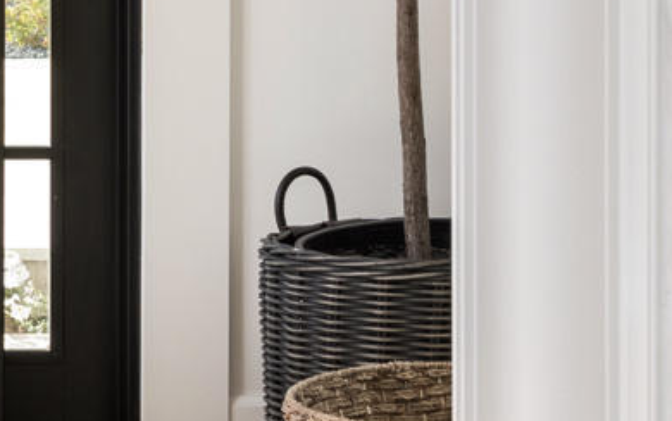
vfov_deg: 4.8
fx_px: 4965
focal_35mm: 271
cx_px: -670
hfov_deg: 7.4
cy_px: -110
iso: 200
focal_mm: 45
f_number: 8
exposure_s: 1/100
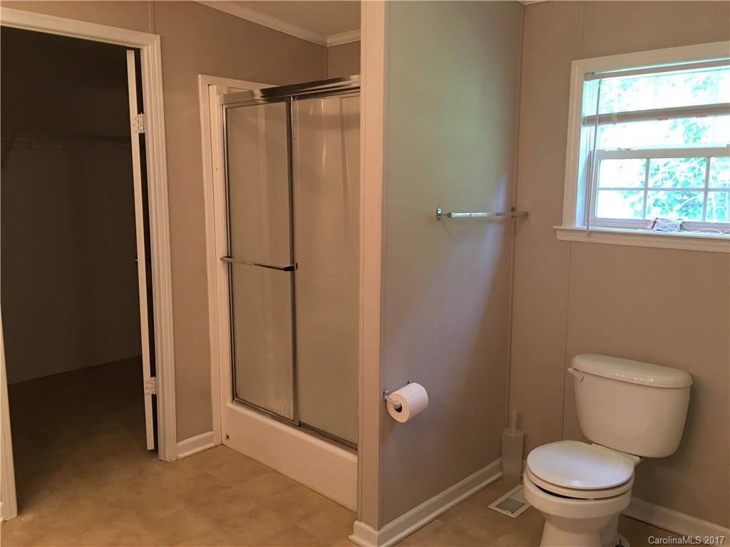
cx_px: 365
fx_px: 612
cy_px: 274
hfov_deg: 61.7
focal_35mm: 29
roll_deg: -0.2
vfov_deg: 48.2
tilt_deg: -8.0
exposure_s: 1/15
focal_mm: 4.15
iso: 50
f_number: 2.2
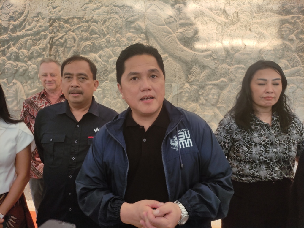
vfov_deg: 54.9
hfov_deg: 69.4
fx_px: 220
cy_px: 114
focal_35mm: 25
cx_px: 152
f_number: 1.89
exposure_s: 1/33
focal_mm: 5.43
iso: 115
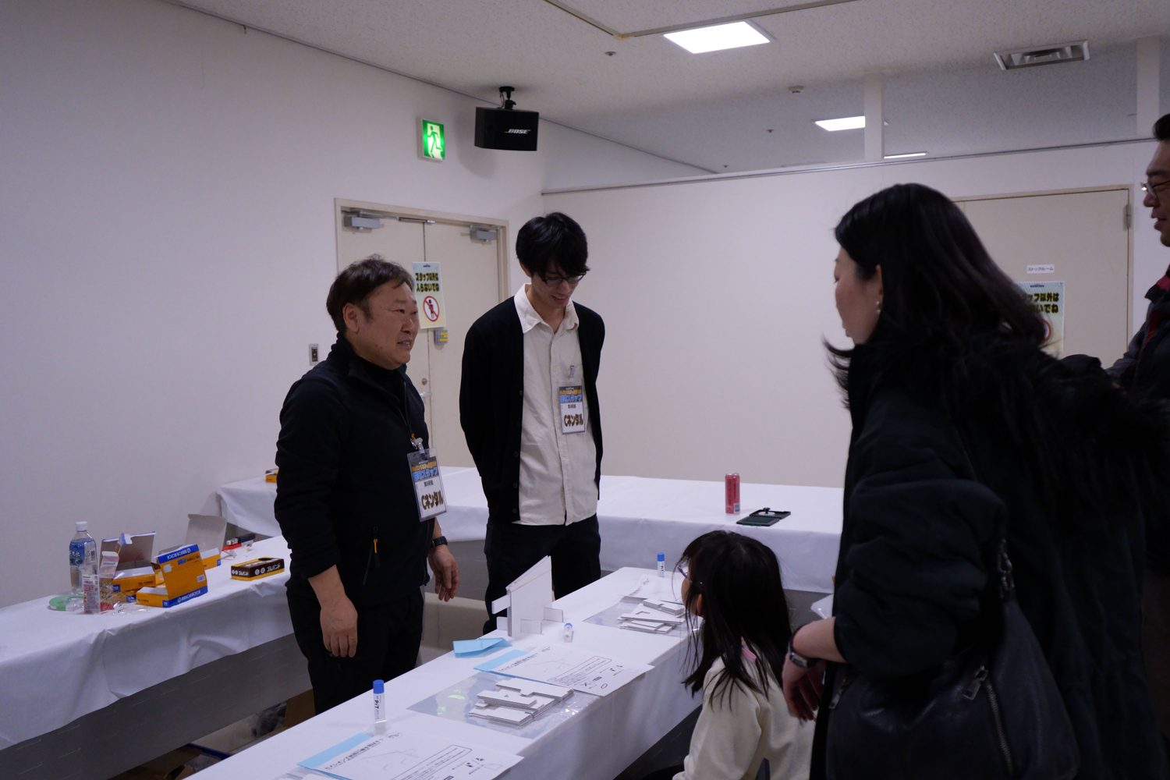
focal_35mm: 31
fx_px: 1007
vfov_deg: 42.3
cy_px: 390
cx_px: 585
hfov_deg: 60.3
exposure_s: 1/500
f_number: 4
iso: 5000
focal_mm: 31
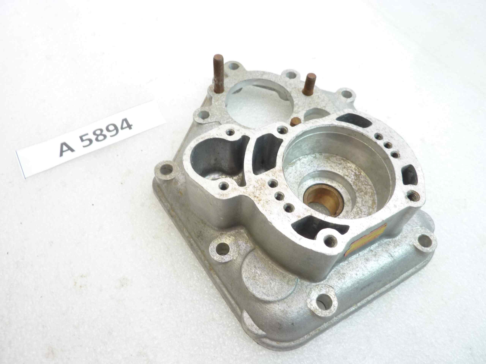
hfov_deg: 69.4
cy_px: 182
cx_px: 243
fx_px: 351
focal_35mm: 25
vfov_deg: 54.9
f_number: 3.3
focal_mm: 4.1
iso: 80
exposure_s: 1/15
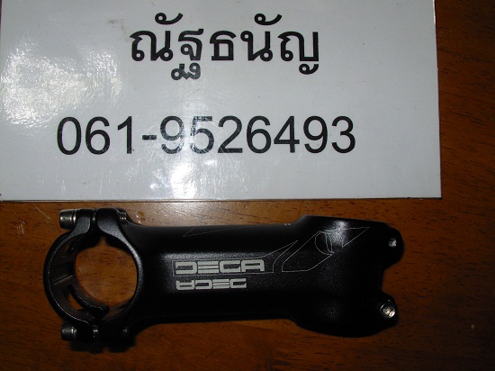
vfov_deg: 37.7
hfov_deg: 49.0
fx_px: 543
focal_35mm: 38
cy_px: 186
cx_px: 248
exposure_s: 1/32
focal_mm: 6.3
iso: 50
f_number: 4.9
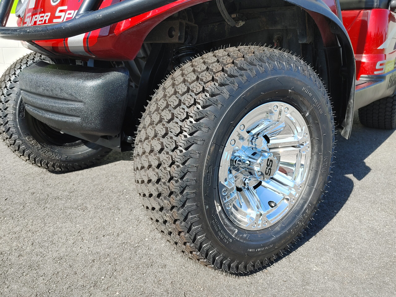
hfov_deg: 67.3
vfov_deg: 53.1
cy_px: 148
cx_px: 198
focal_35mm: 26
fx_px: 297
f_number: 1.8
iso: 50
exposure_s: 1/538
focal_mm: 4.81
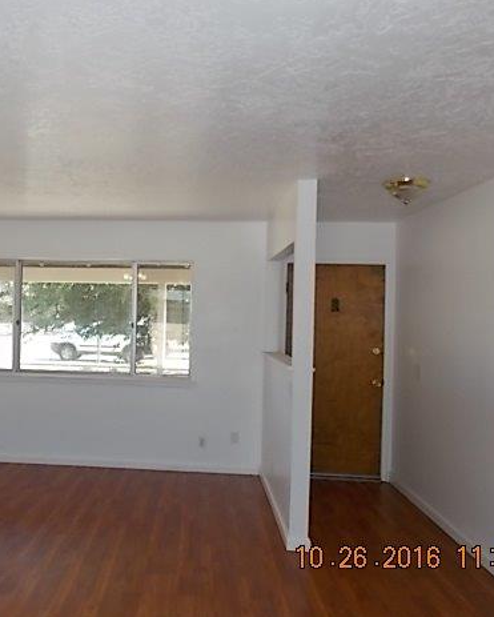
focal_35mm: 31
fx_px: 566
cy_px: 313
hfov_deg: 46.0
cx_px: 145
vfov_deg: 57.1
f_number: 3.1
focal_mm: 4
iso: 80
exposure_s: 1/100
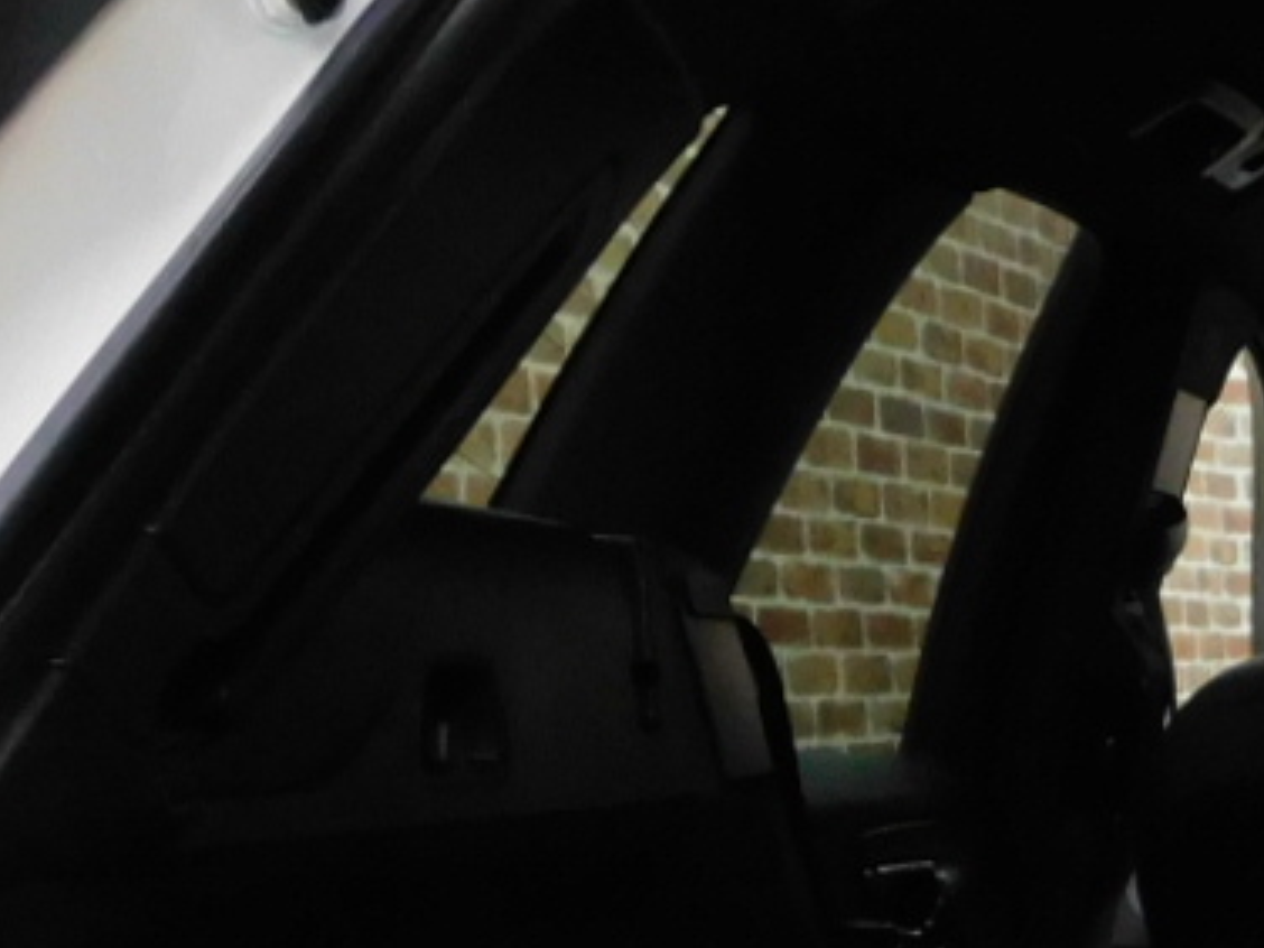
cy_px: 1257
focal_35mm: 98
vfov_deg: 14.4
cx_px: 1957
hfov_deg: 17.7
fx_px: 3578
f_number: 3
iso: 400
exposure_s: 1/30
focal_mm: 4
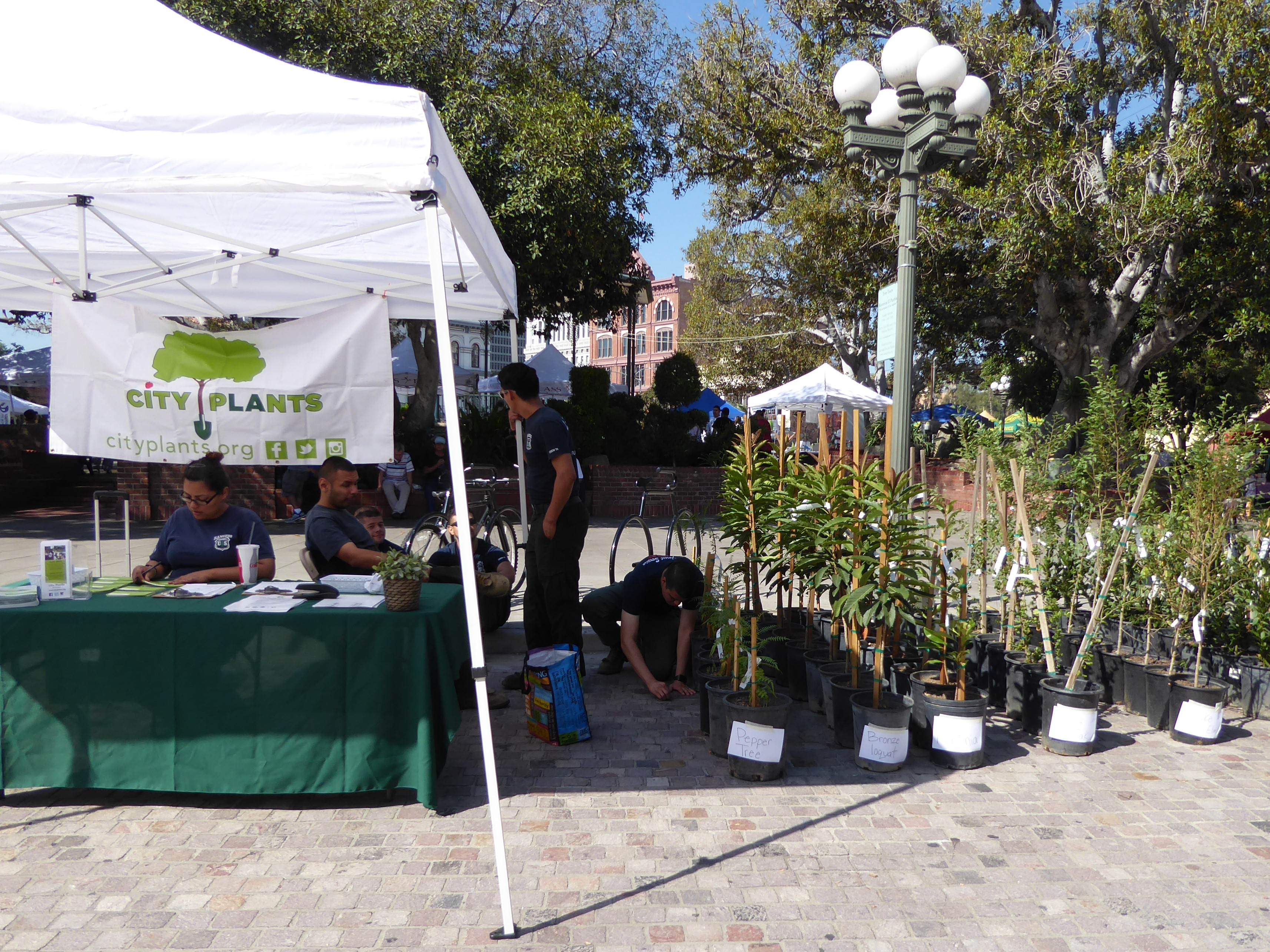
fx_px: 917
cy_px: 476
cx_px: 635
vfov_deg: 54.9
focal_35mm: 25
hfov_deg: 69.4
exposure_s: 1/640
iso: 80
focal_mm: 4.3
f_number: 3.3
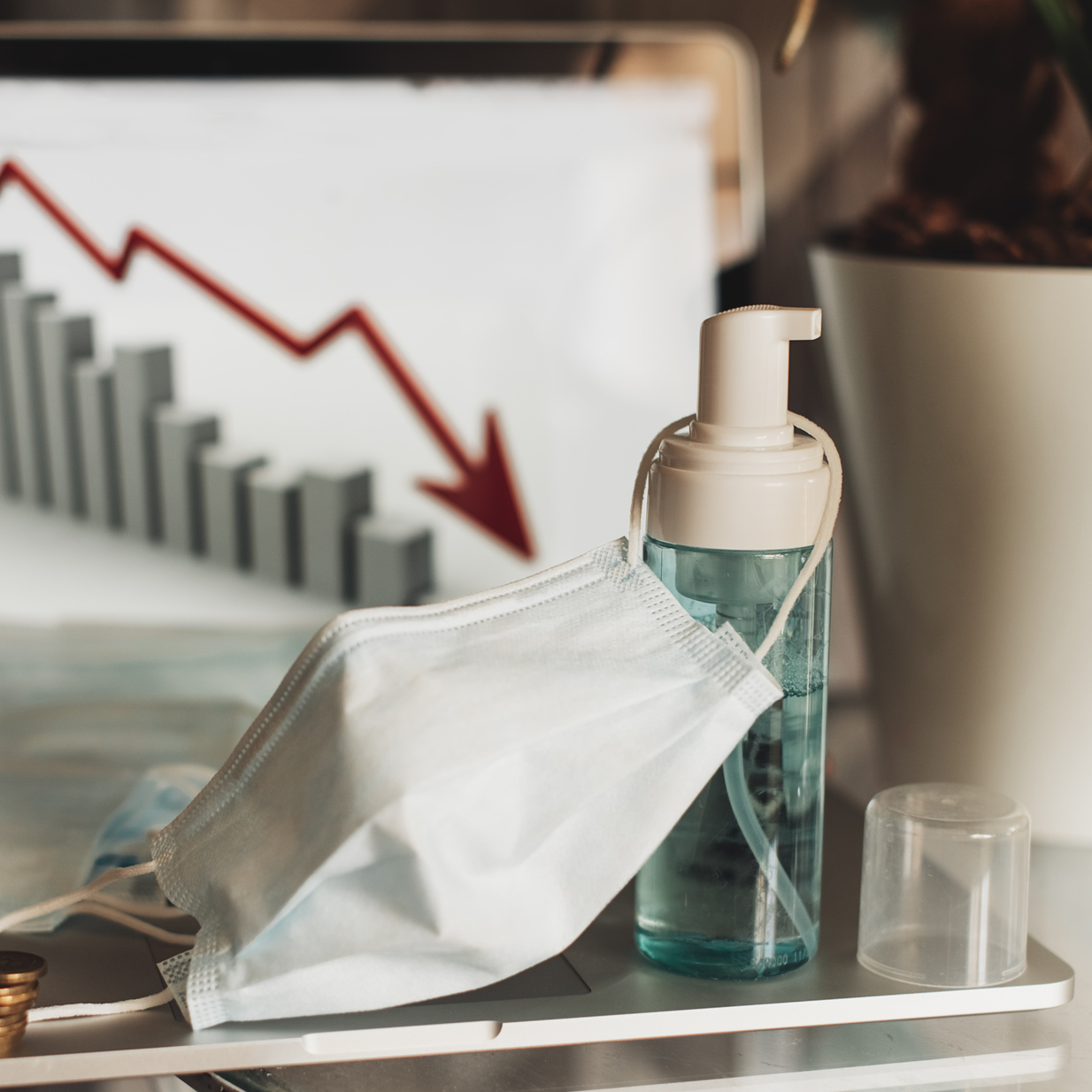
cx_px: 439
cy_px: 591
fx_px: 2605
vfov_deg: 23.7
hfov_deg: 23.6
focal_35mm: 73
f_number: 2.2
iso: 180
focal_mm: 50
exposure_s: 1/160
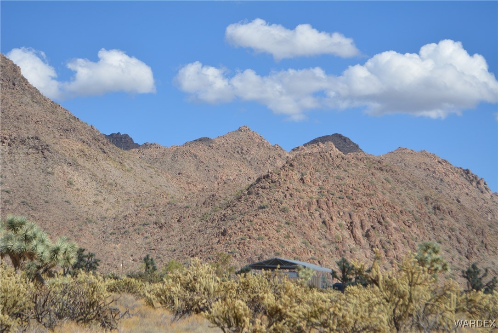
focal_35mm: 82
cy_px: 166
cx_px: 249
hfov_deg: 24.6
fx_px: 1142
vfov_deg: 16.6
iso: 400
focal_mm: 55
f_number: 7.1
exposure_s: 1/1600
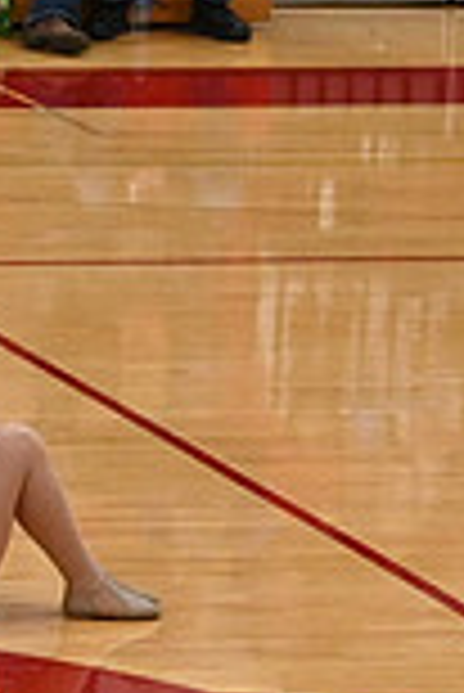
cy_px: 623
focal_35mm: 396
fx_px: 7638
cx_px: -739
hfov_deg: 3.4
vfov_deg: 5.2
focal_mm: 70
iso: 6400
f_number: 4
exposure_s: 1/400
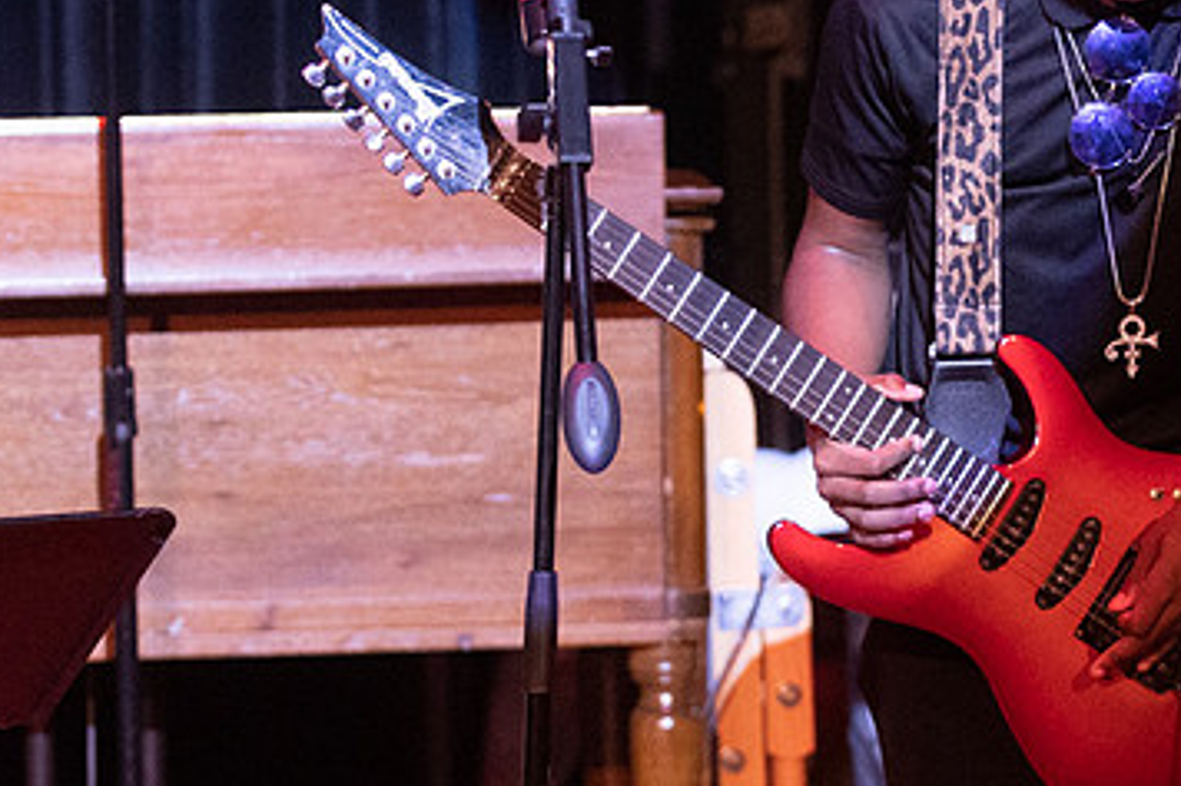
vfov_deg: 4.5
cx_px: 1080
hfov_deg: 6.7
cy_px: 217
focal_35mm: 308
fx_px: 10099
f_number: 2.8
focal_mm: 105
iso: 6400
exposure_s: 1/200
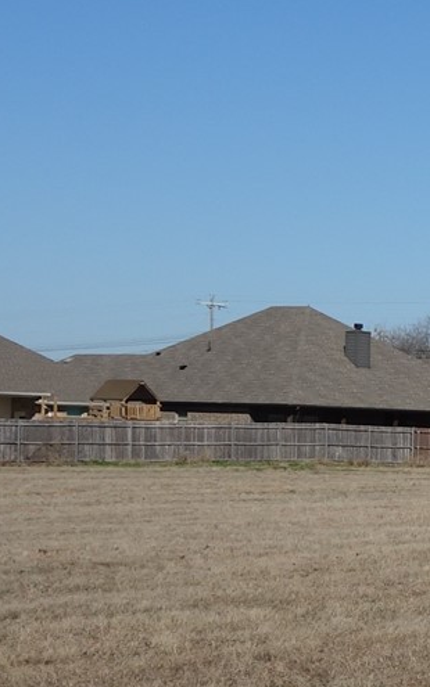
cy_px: 506
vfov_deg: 16.6
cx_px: 1182
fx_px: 2344
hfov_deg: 9.0
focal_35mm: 125
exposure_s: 1/800
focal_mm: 10.4
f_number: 5.6
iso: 125
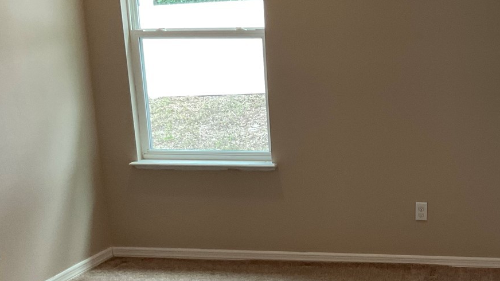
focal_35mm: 58
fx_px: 769
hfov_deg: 35.0
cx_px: 392
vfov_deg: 20.3
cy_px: 252
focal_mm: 3
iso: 100
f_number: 1.8
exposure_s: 1/60
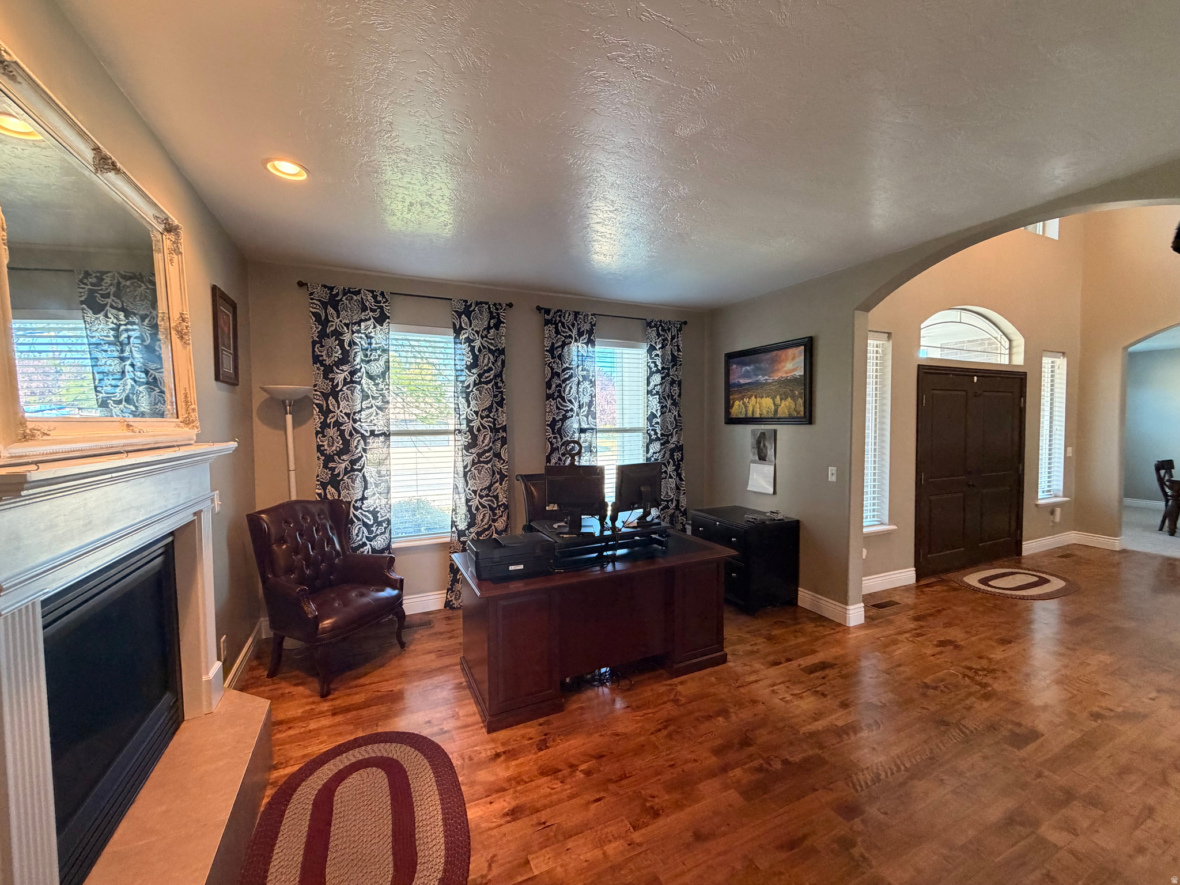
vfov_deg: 85.7
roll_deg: +0.4
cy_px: 442
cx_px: 590
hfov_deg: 102.1
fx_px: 477
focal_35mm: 14
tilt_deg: -1.2
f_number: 2.2
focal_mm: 2.22
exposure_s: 1/60
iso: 400
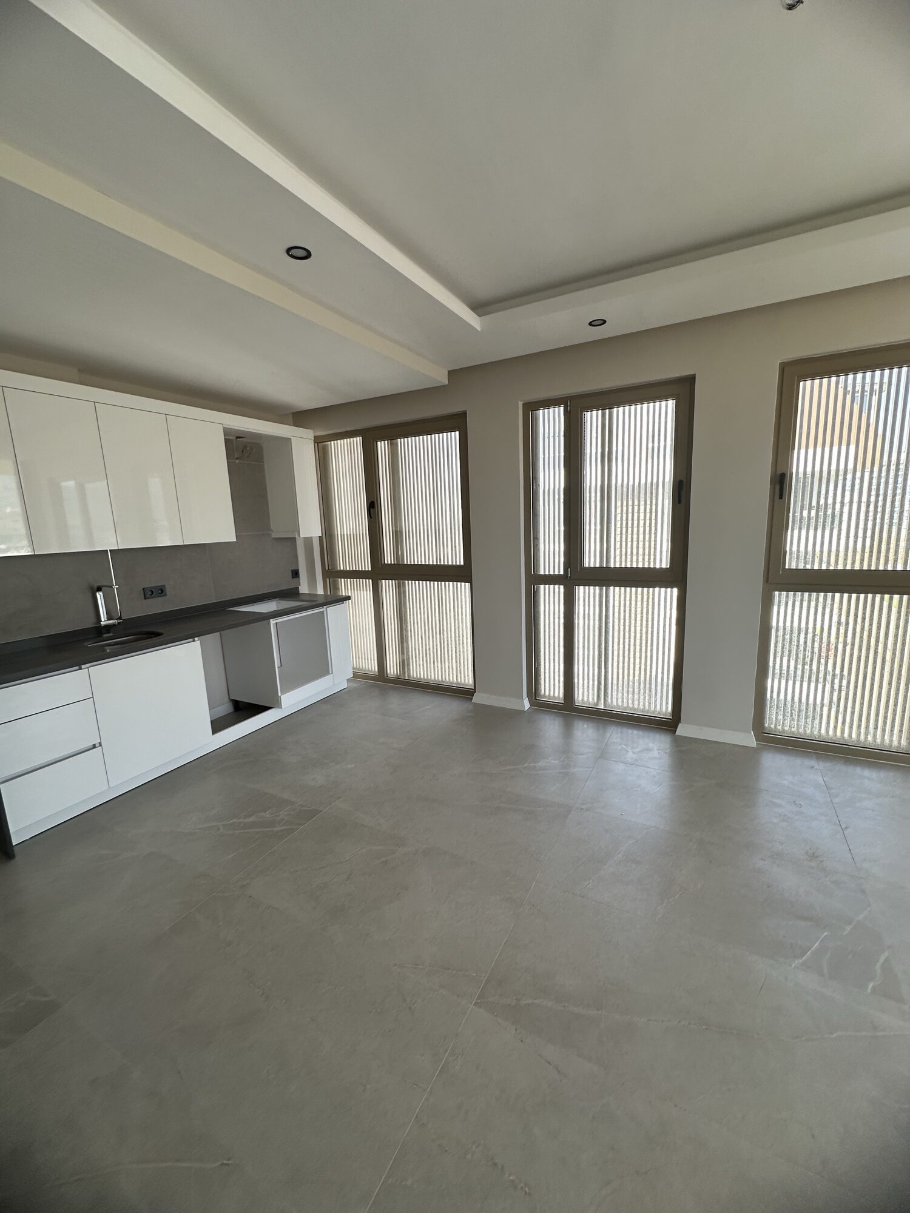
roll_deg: +1.2
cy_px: 606
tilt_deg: -10.7
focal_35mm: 14
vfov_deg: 102.1
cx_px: 455
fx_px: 491
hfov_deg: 85.7
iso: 40
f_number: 2.2
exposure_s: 1/116
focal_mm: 2.22
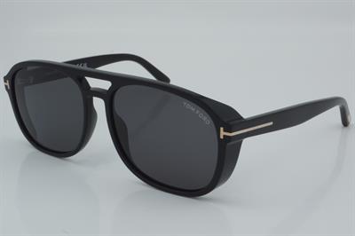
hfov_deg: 29.9
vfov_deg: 20.1
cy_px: 118
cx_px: 178
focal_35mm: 68
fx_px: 665
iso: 100
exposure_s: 1/4
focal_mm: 45
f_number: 32
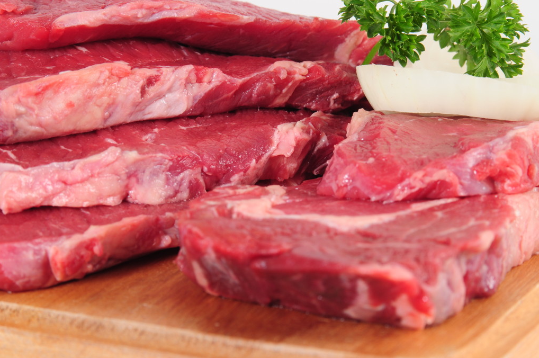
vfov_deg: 8.6
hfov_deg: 13.0
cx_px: 269
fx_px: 2370
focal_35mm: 159
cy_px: 180
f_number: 11
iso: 200
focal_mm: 105
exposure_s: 1/125
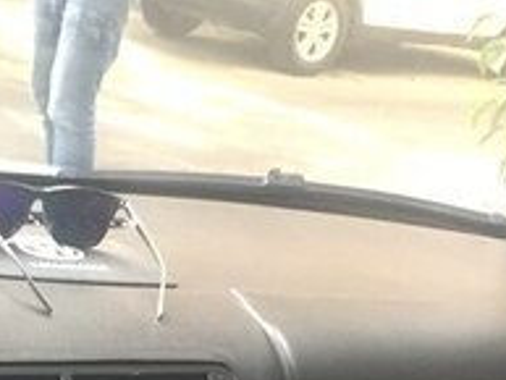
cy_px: 646
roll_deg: -5.5
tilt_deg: -27.6
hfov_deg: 19.2
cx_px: -24
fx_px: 1448
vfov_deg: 13.6
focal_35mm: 99
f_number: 2.2
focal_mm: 4.15
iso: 64
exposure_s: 1/33
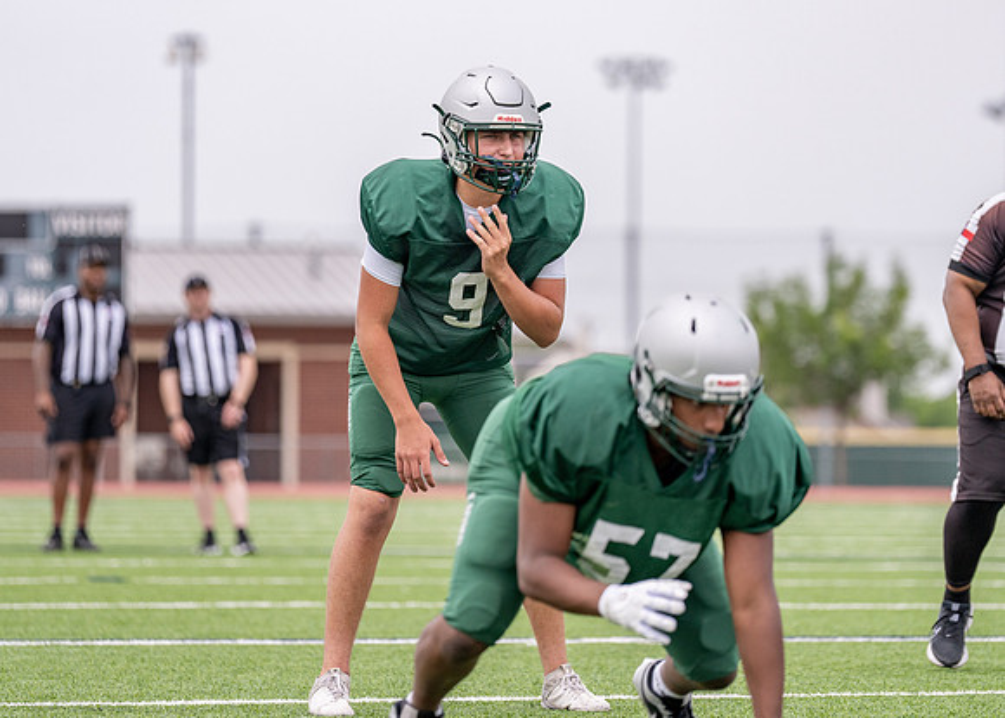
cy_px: 272
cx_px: 480
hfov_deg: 9.7
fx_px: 5892
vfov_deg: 7.0
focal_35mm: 206
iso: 250
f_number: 2.8
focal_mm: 154
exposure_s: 1/3200
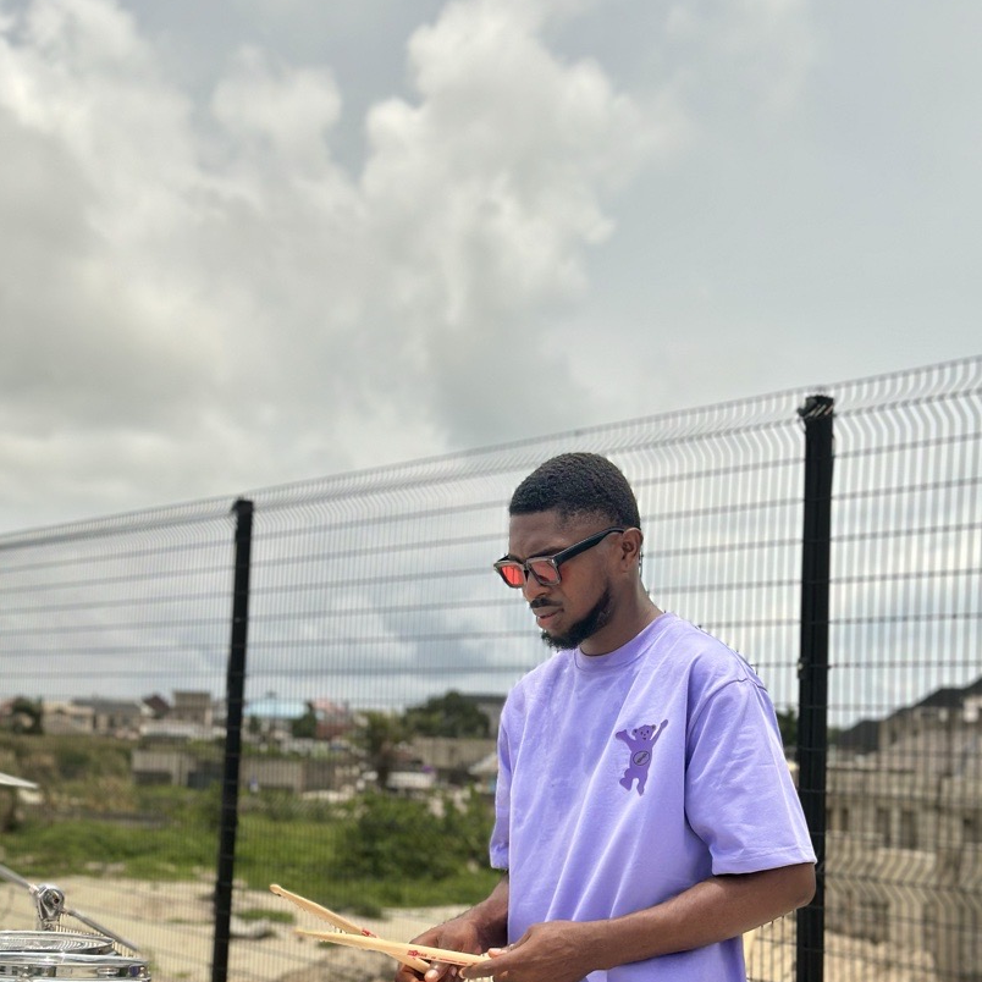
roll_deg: -1.9
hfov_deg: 30.0
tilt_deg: +5.1
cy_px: 624
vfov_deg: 29.9
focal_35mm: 57
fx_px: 1829
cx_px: 490
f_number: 1.78
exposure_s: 1/8929
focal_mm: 6.86
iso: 100
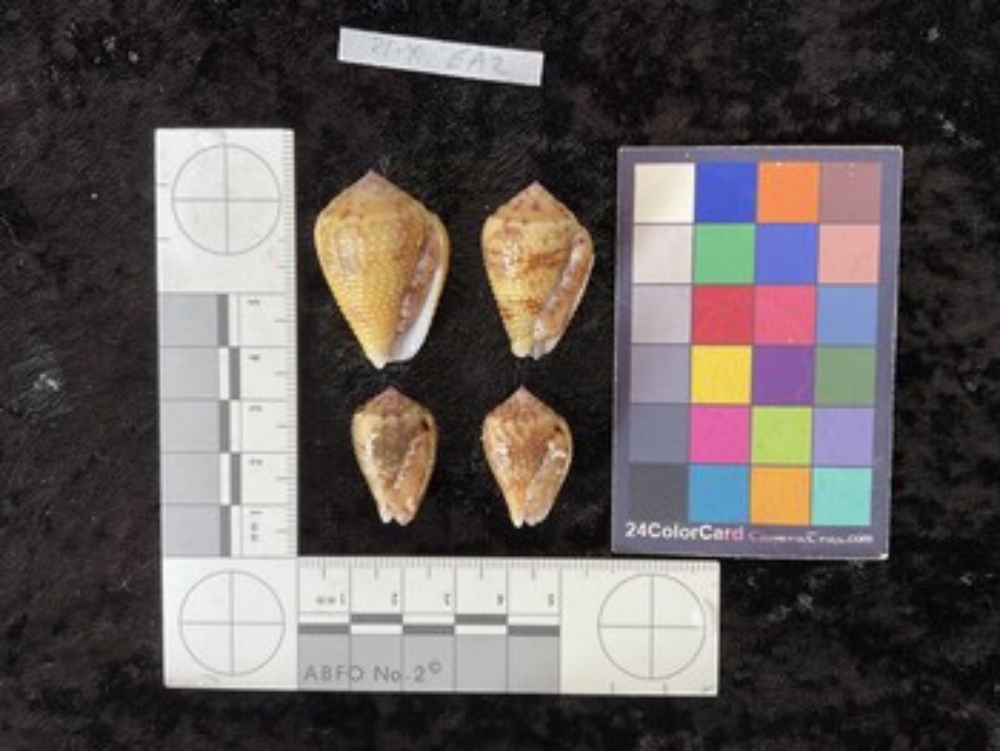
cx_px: 500
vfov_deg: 48.3
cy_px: 376
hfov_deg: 61.6
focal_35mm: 29
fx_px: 838
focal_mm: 3
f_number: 1.8
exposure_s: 1/100
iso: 32
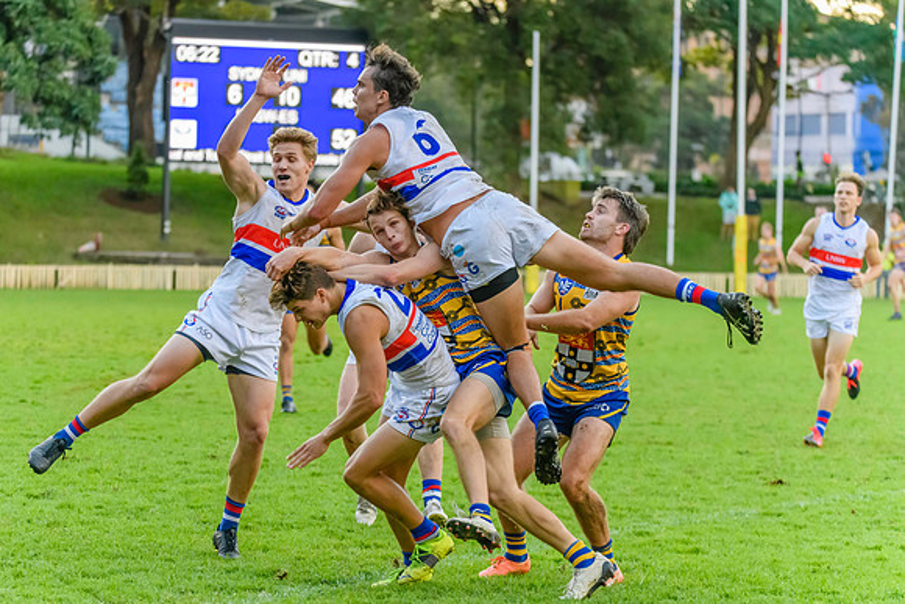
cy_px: 268
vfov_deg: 8.2
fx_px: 4202
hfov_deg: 12.3
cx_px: 401
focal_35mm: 167
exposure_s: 1/1600
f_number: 5
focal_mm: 150
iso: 6400
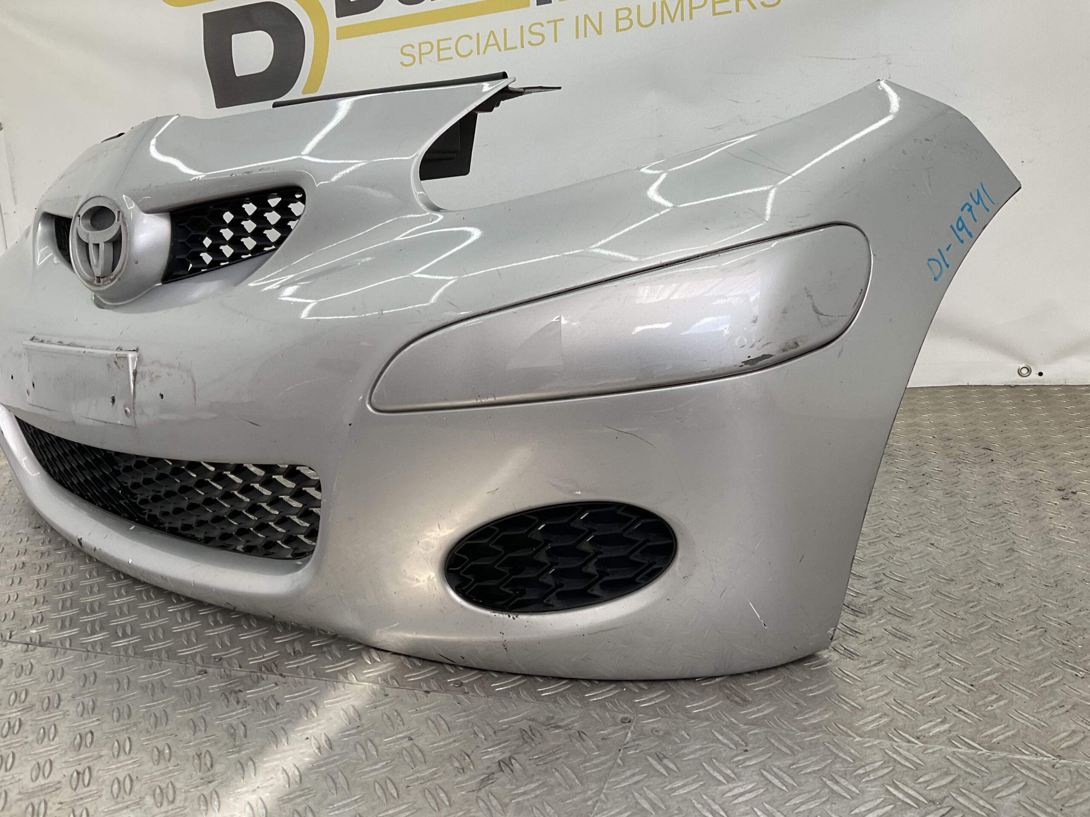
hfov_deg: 61.7
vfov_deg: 48.2
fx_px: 913
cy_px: 408
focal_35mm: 29
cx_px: 545
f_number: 1.8
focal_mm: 3
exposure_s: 1/128
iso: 16
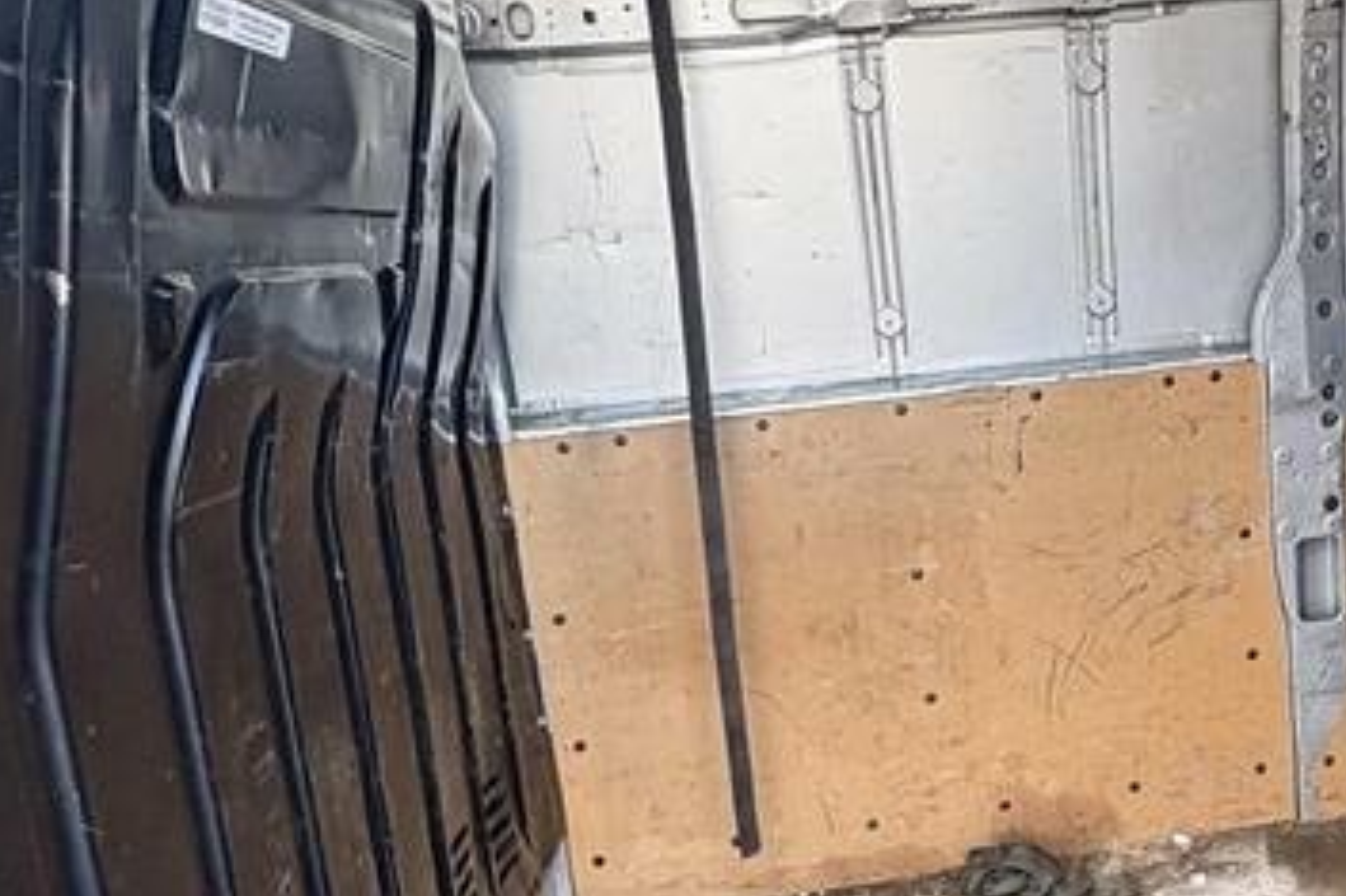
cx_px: 1026
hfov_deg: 49.6
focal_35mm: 37
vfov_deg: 35.9
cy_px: 477
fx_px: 1383
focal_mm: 2.22
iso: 50
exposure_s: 1/139
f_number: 2.2
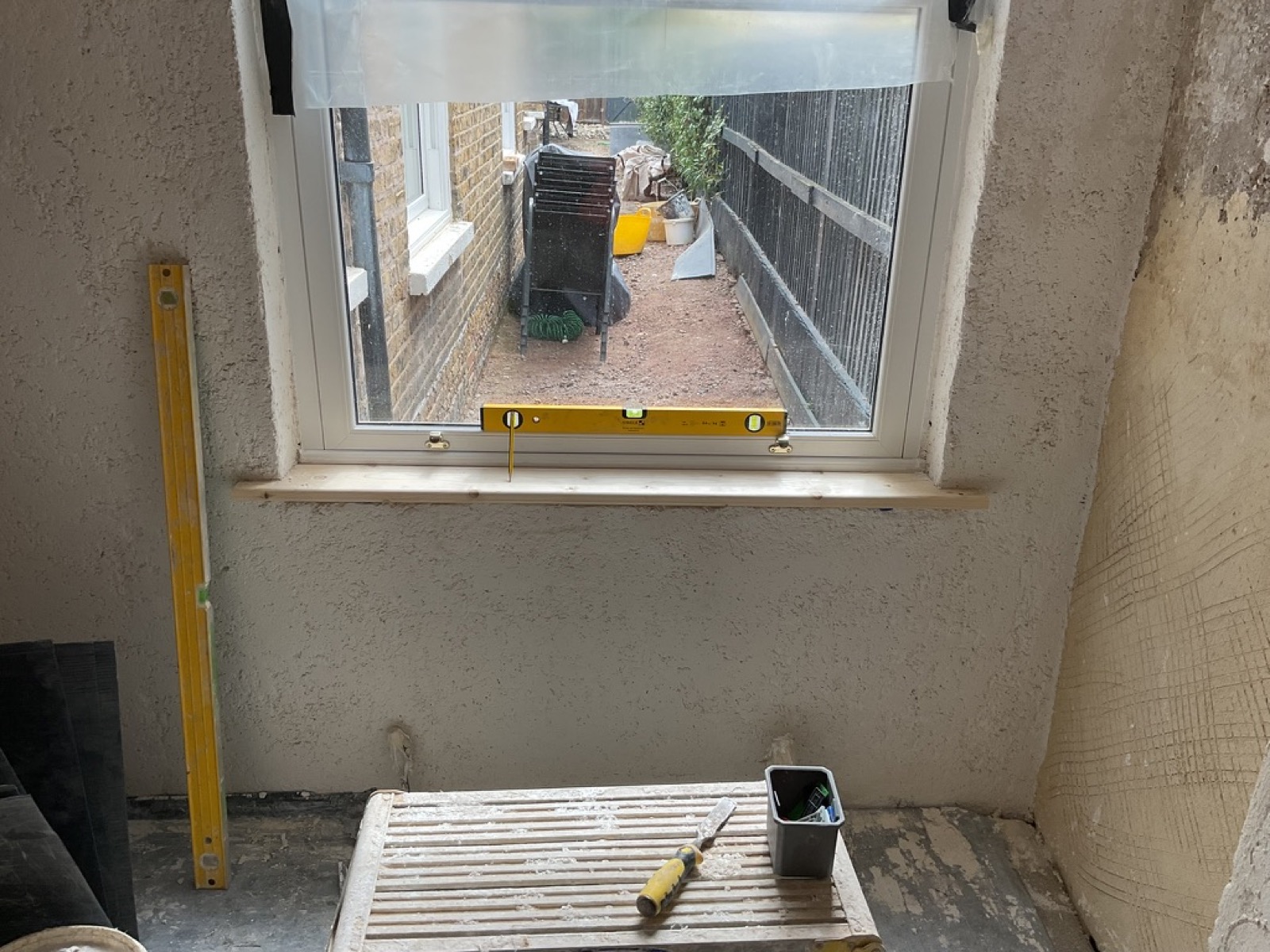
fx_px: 1064
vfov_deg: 48.2
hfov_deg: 61.7
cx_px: 635
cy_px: 476
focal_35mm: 29
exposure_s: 1/120
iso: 32
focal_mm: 3
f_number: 1.8
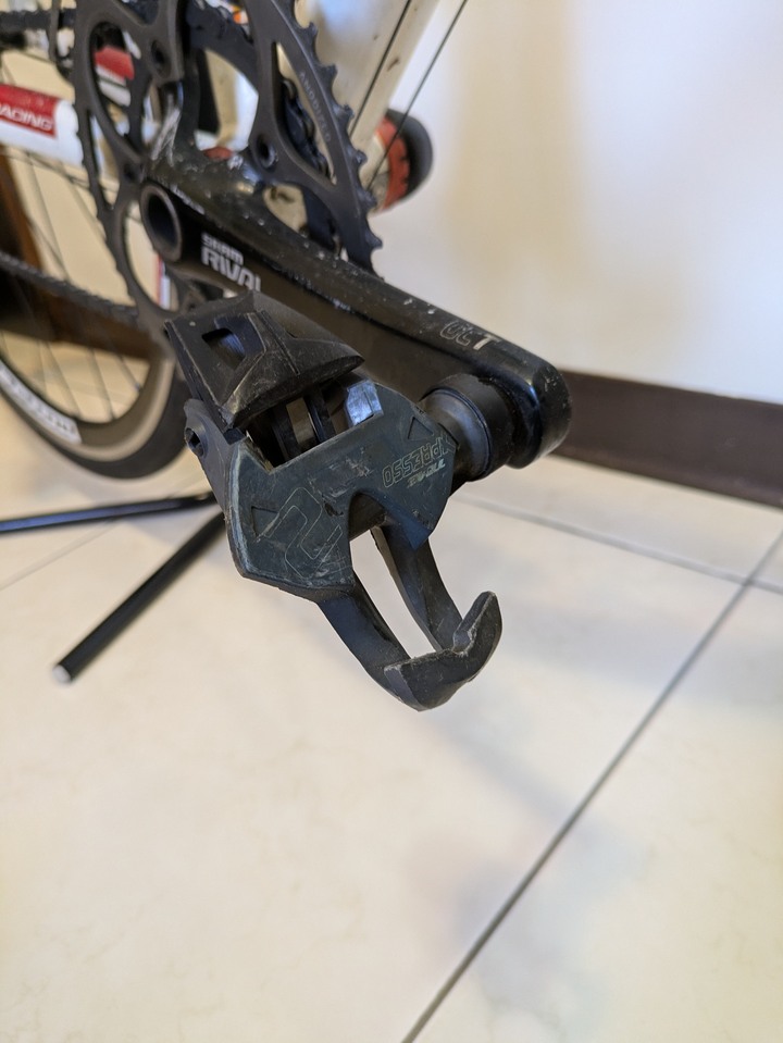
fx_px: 753
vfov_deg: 69.4
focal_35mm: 25
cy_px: 522
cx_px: 392
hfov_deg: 54.9
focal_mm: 5.43
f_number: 1.89
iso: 342
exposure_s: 1/40
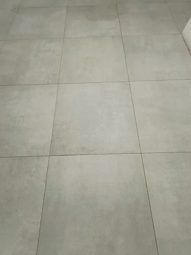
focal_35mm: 17
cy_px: 128
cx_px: 96
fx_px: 125
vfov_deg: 91.0
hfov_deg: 74.7
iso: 1056
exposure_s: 1/33.3
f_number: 2.2
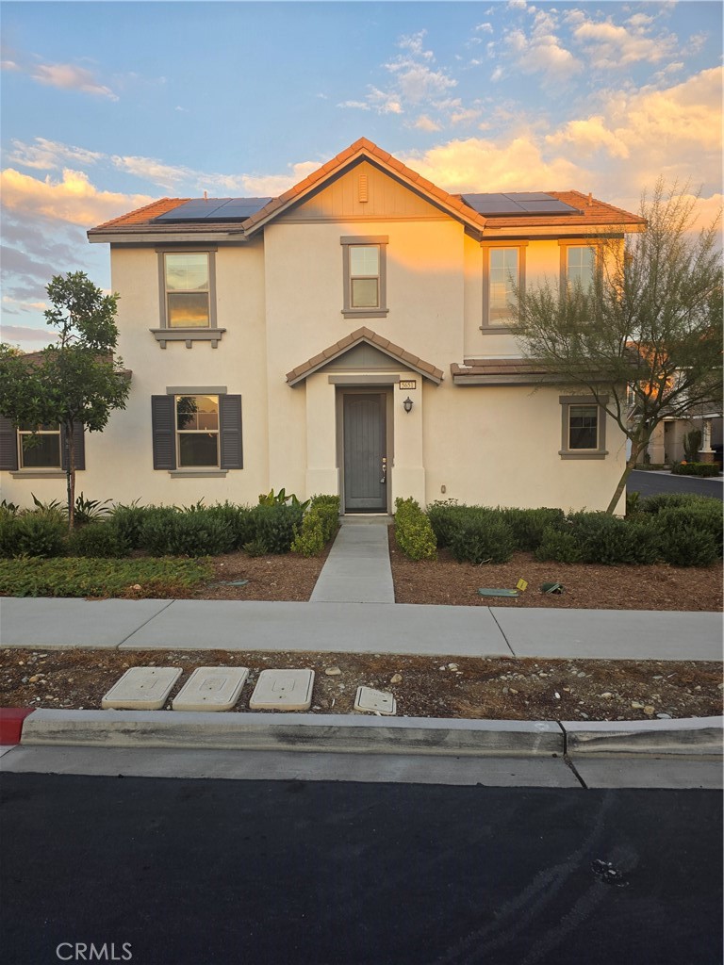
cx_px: 362
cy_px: 482
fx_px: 641
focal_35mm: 23
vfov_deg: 73.9
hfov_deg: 58.9
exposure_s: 1/359
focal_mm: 6.3
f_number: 1.7
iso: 64
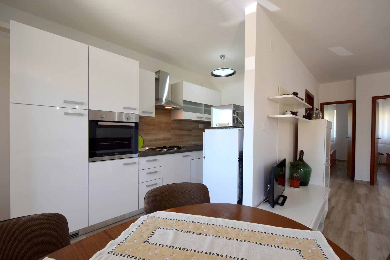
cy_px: 130
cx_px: 195
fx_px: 162
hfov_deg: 100.4
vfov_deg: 77.3
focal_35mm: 15
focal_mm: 10
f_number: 5
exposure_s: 1/100
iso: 400
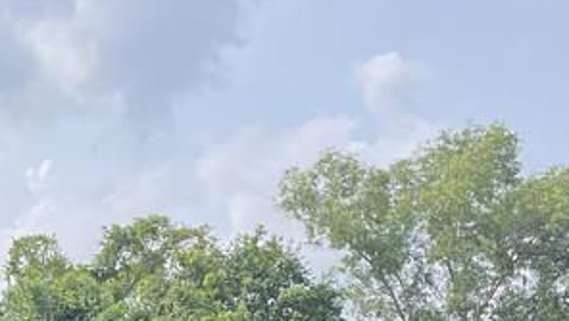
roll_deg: +0.3
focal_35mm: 86
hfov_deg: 24.0
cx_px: 59
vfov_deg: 13.3
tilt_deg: +2.3
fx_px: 1298
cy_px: 471
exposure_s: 1/1014
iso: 32
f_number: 1.6
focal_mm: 4.2
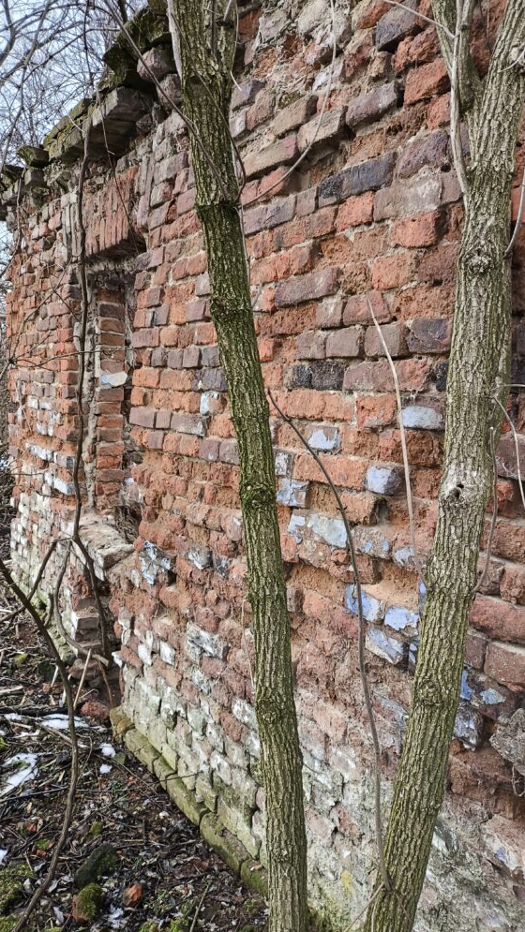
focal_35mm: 28
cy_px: 472
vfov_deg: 67.9
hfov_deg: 41.5
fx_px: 693
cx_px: 274
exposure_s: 1/110
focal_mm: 4.71
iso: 50
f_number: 1.7
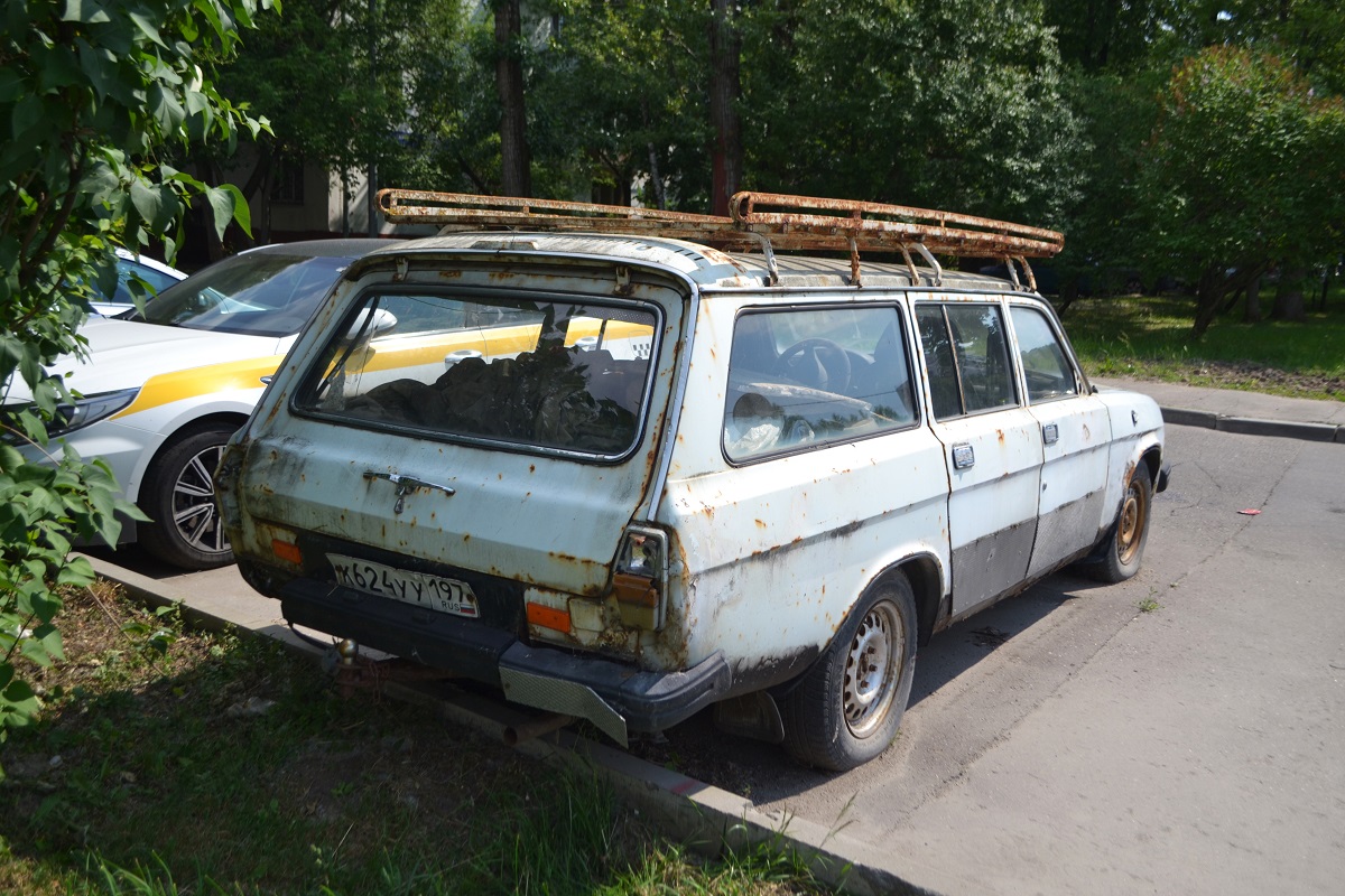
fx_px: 1233
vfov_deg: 40.0
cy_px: 448
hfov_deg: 57.2
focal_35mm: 33
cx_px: 672
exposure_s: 1/800
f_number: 3.8
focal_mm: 22
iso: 100
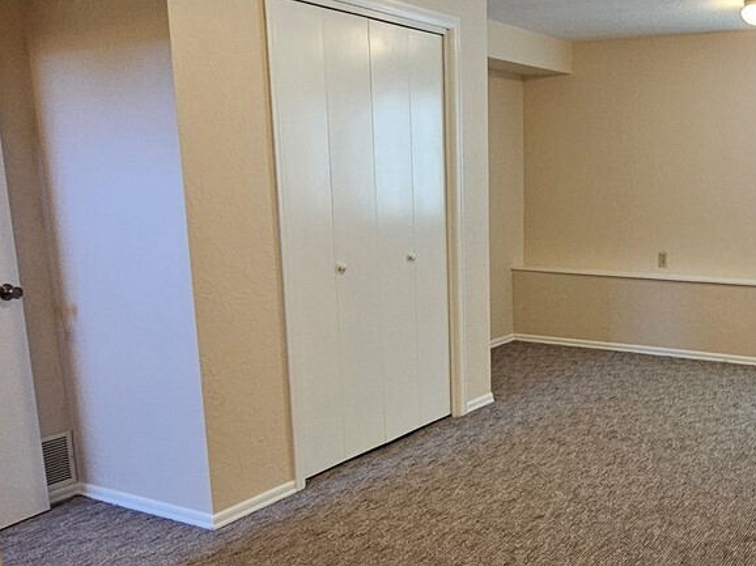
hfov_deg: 49.6
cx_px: 555
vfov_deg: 39.5
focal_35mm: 36
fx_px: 786
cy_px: 332
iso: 320
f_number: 2.2
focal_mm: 2.2
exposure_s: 1/60
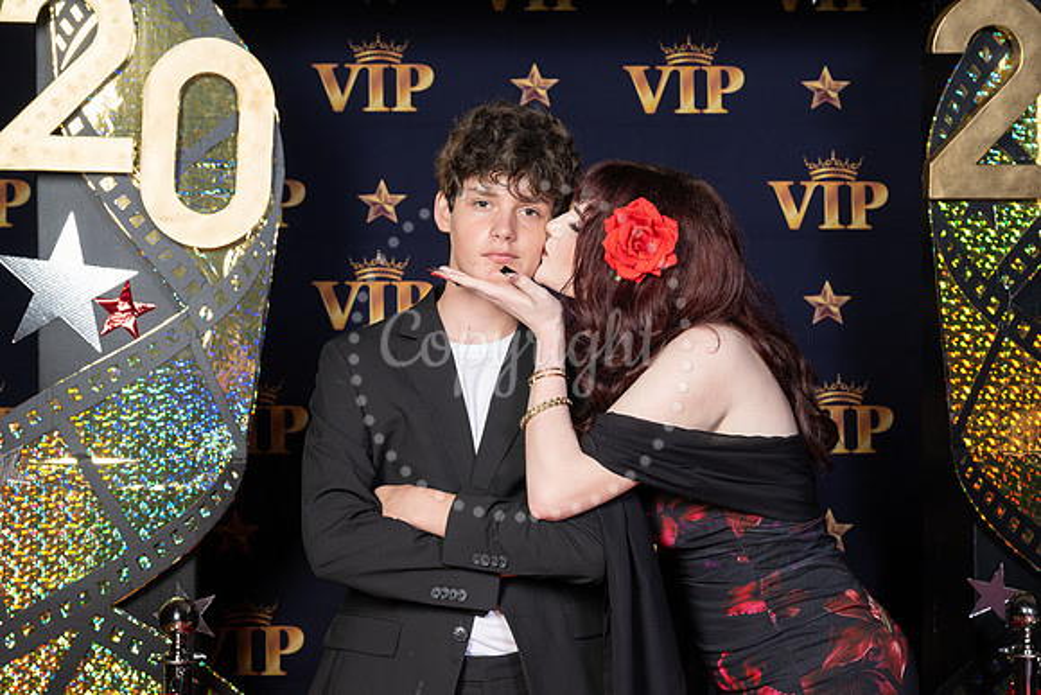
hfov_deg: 26.1
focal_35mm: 78
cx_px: 520
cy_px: 325
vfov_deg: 17.6
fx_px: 2249
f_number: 8
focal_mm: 73
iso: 400
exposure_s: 1/125
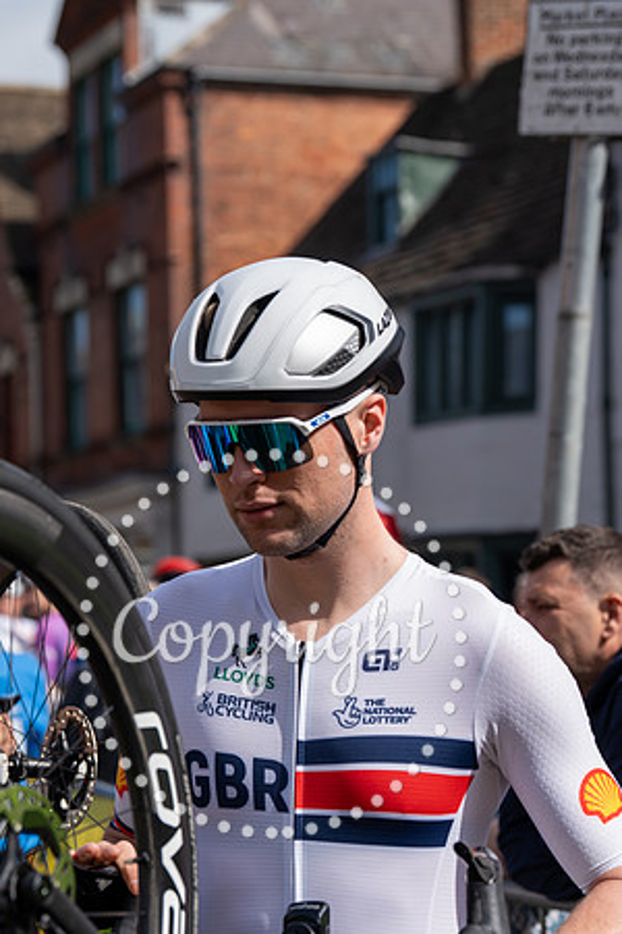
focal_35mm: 98
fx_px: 2540
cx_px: 311
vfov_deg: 20.8
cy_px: 467
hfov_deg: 14.0
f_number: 5.6
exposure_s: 1/1000
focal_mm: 98
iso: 250
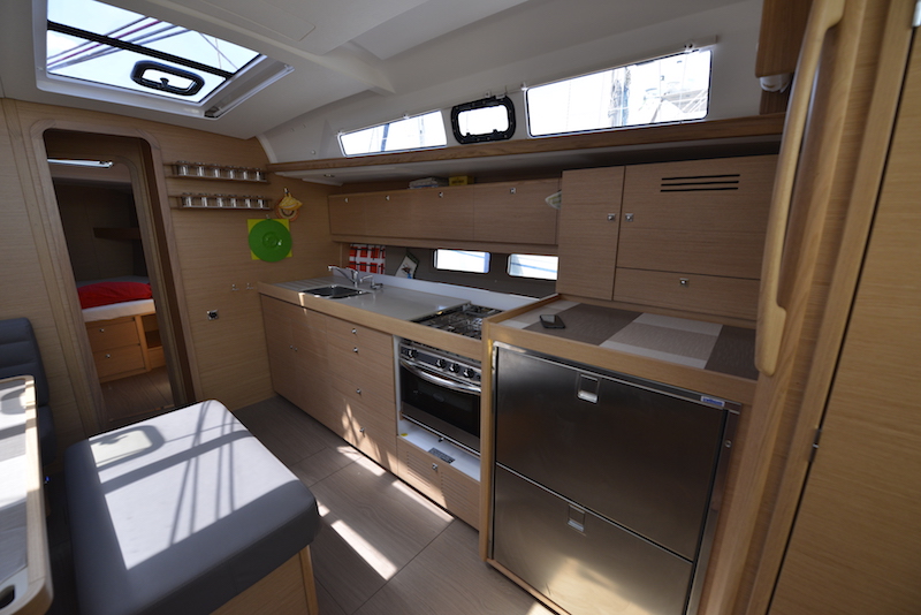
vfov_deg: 81.3
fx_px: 358
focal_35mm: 14
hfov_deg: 104.2
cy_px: 308
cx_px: 460
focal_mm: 14
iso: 800
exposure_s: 1/320
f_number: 4.5
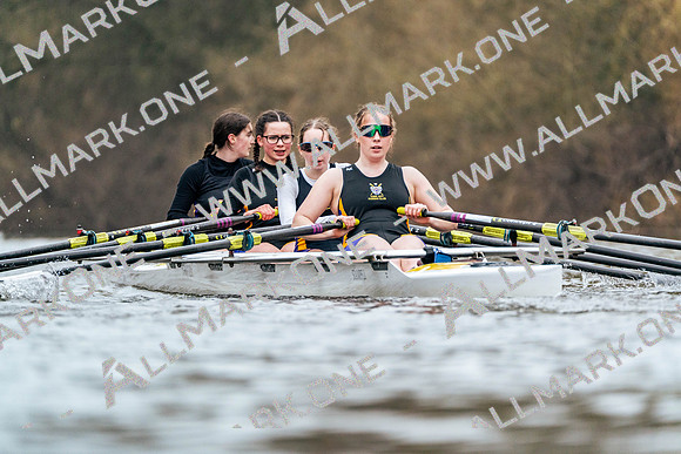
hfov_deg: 3.4
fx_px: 11352
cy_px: 227
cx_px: 340
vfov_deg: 2.3
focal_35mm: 600
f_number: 6.3
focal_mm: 600
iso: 3200
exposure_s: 1/2000
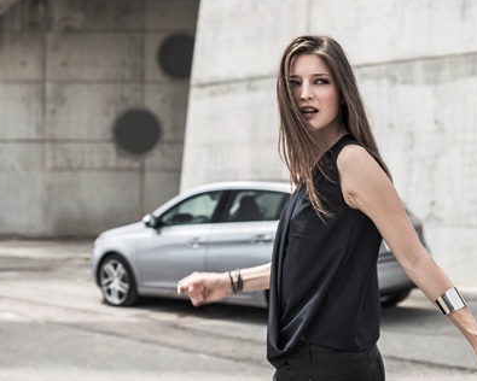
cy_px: 190
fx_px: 805
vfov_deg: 26.7
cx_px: 251
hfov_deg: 33.0
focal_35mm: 57
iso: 100
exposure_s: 1/160
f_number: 3.5
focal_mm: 50
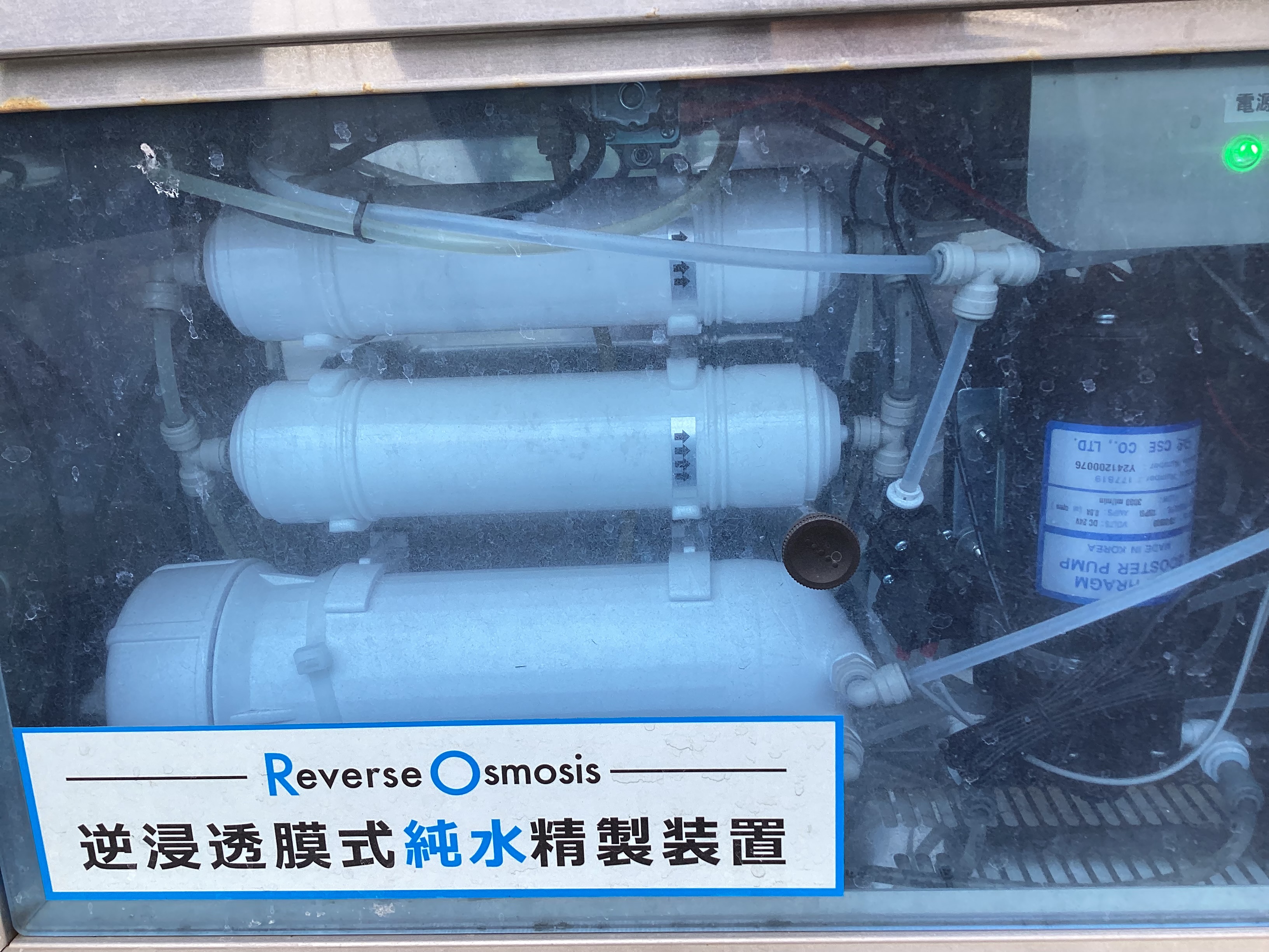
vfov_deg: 45.4
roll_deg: +3.5
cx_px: 634
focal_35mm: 31
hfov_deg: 58.4
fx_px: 1136
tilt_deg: -15.2
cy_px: 476
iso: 25
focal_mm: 3.3
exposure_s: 1/353
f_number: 2.4
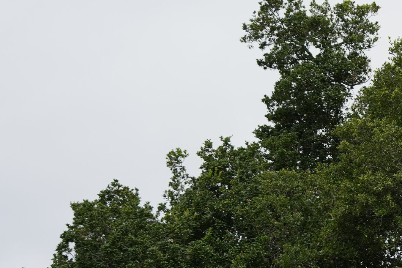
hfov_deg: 9.7
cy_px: 375
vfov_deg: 6.7
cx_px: 629
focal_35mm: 204
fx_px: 2278
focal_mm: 50
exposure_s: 1/1250
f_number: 4.5
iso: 200
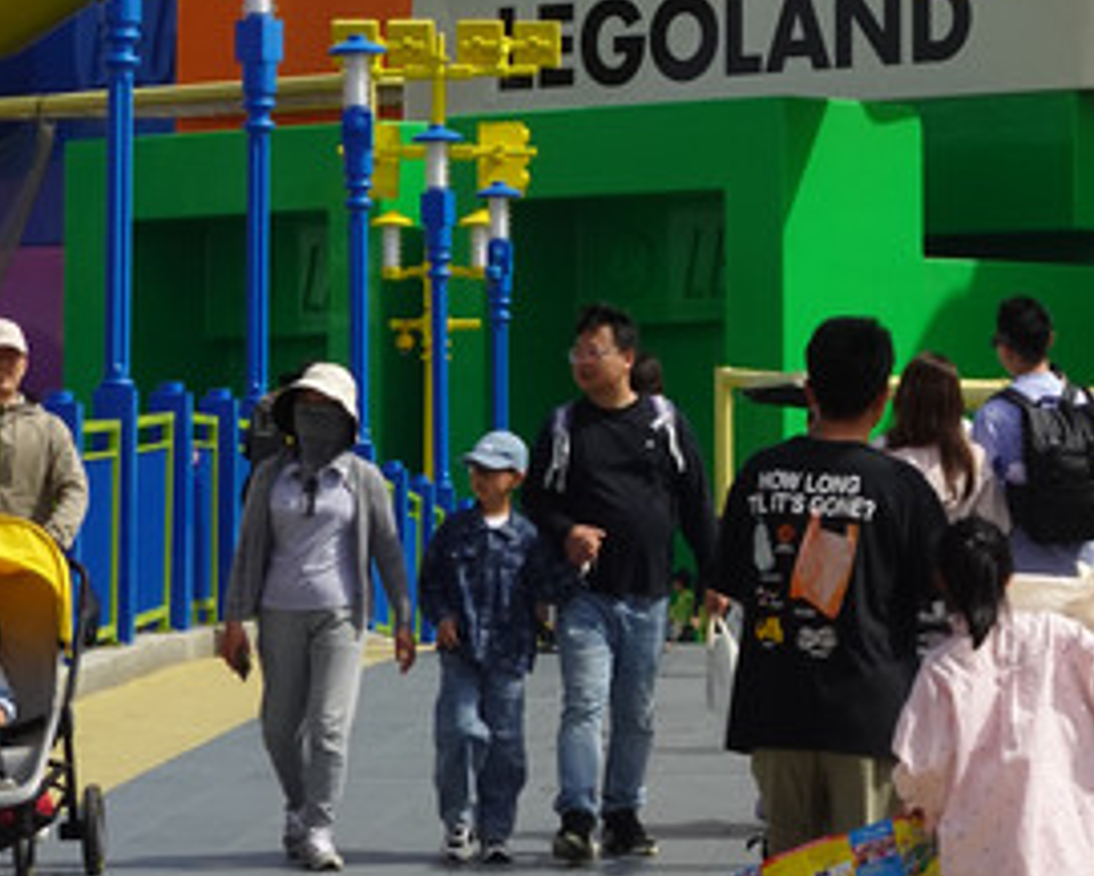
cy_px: -315
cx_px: 763
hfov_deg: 10.1
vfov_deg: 8.0
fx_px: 6186
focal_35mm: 191
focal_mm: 13.05
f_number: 5
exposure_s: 1/500
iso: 80
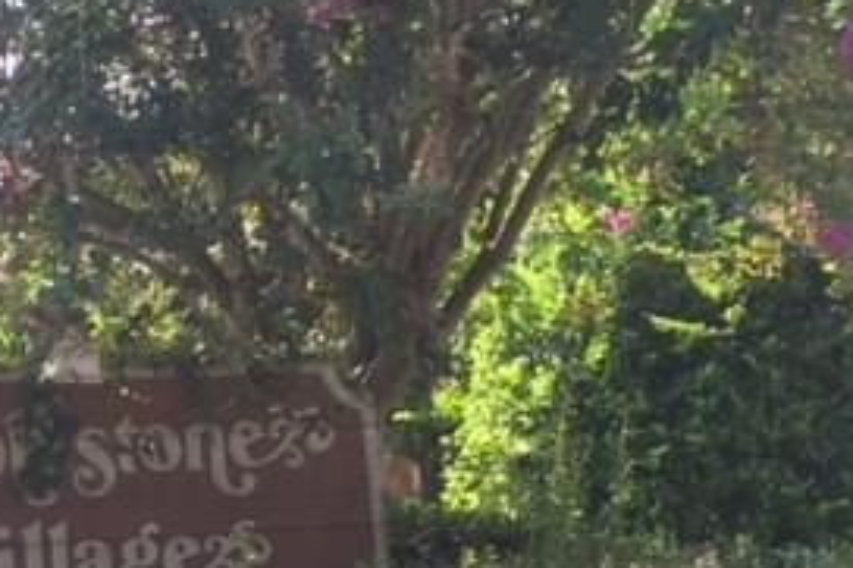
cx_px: -22
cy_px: 634
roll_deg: -0.6
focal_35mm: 71
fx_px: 1681
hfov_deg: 26.7
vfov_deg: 18.4
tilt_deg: -3.7
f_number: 2.2
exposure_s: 1/332
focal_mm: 4.15
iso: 32
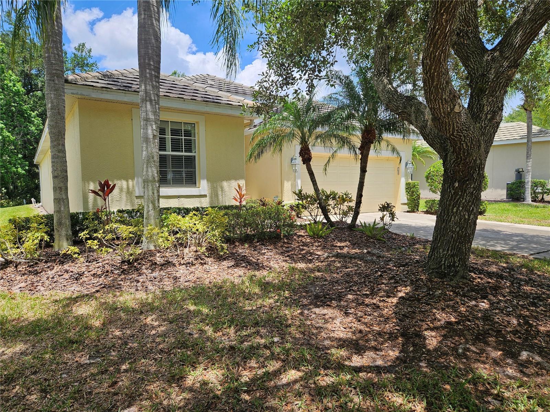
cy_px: 206
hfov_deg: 73.9
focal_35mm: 23
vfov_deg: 58.9
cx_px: 275
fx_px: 365
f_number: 1.8
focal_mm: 5.4
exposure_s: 1/994
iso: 25
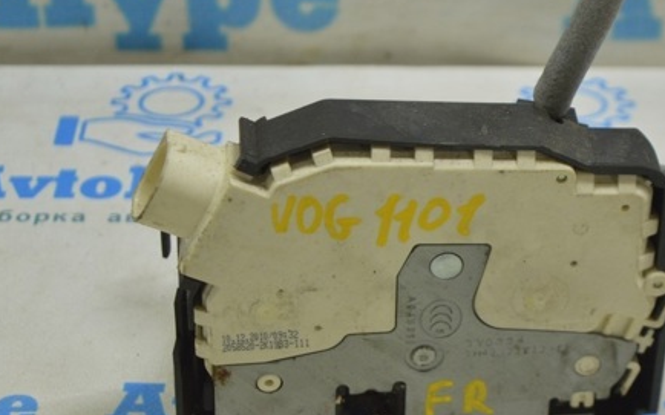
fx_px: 2120
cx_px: 423
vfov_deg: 11.2
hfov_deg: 17.8
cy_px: 255
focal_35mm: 117
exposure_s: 1/25
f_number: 5.6
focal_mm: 52
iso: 400
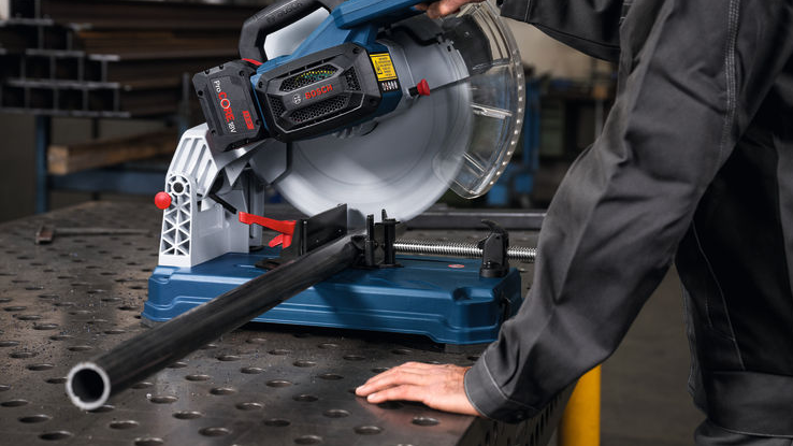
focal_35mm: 67
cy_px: 163
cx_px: 404
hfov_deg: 31.4
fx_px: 1409
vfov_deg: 18.0
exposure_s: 1/125
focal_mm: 59
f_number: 4.5
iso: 640
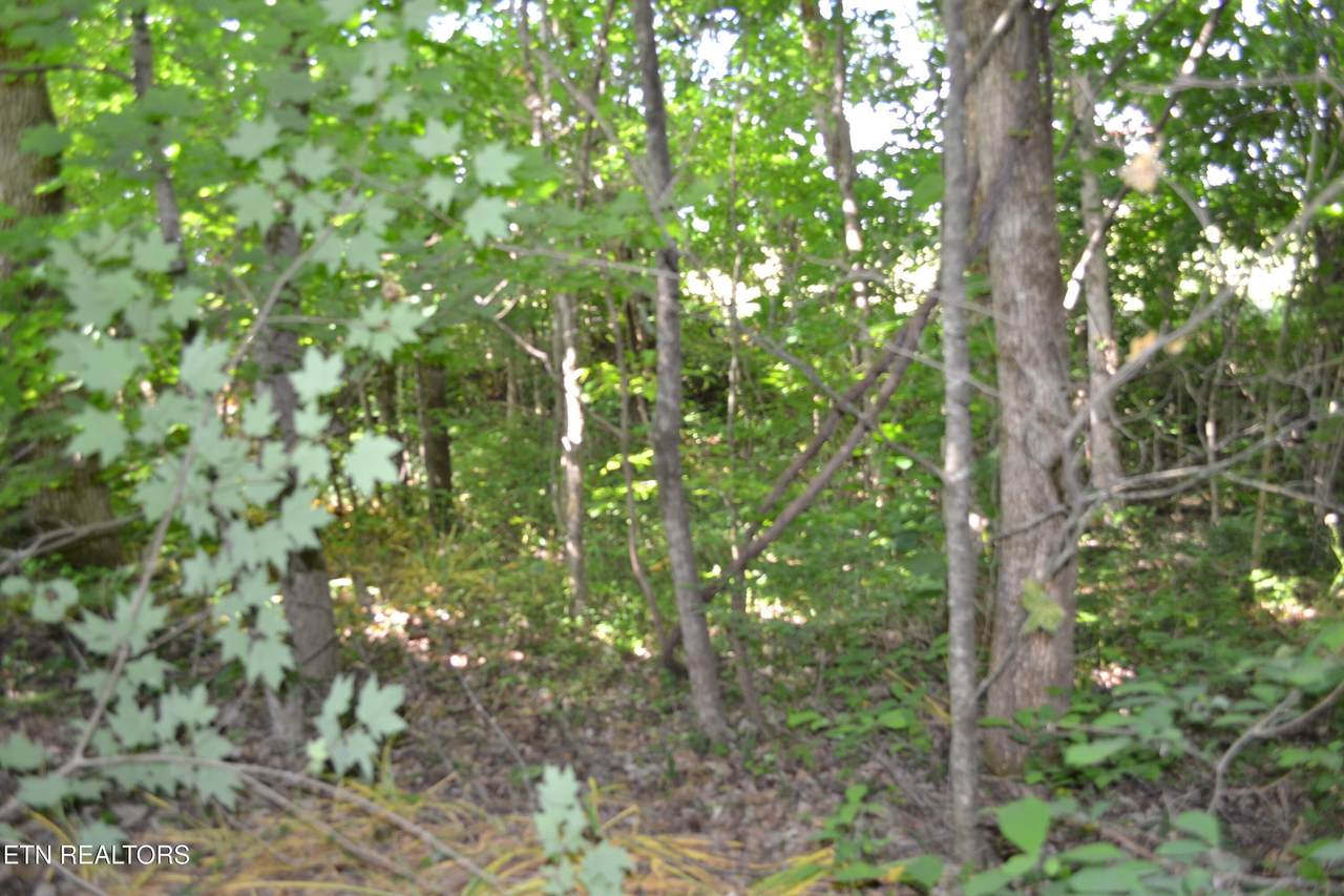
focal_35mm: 27
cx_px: 672
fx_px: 1008
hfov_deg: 67.4
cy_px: 448
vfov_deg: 47.9
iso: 400
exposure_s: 1/60
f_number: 4
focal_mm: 18
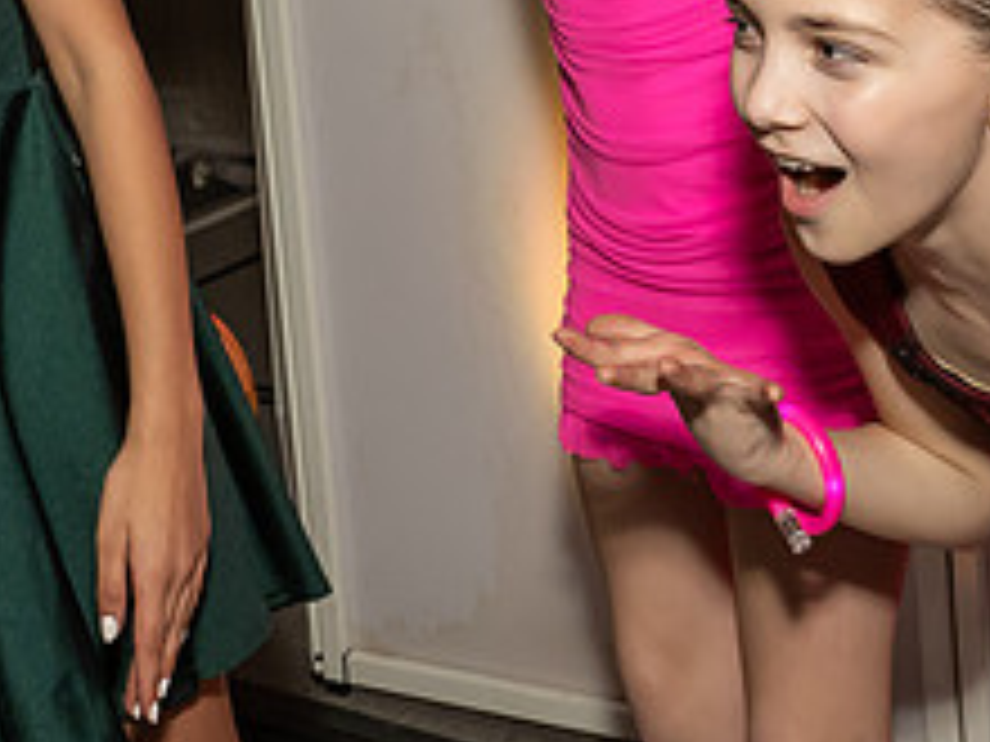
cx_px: 578
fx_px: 2088
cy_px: -238
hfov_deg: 26.6
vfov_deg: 18.7
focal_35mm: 73
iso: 800
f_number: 7.1
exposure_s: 1/250
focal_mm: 17
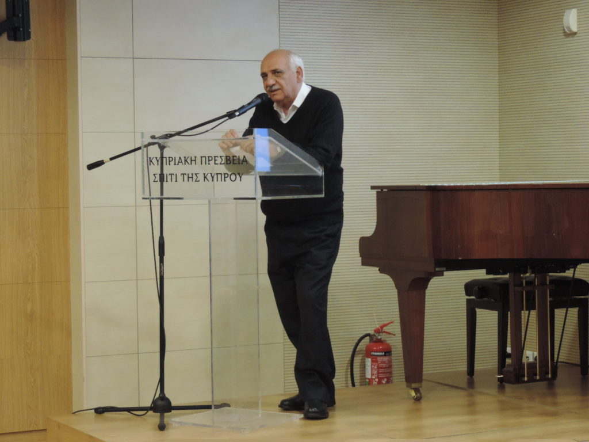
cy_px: 221
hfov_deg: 21.8
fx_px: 1531
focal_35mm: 90
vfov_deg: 16.4
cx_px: 294
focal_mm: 16
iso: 800
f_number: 4.1
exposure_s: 1/20
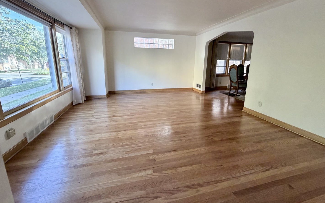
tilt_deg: -11.8
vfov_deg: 74.4
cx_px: 161
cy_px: 88
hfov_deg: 101.5
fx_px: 133
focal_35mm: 15
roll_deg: -0.4
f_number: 2.2
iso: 320
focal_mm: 2.22
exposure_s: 1/121
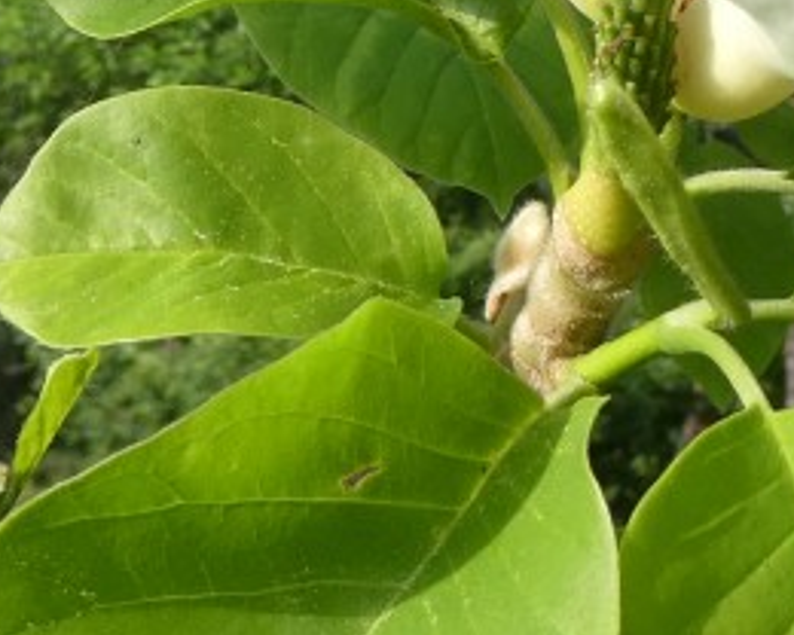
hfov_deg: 17.3
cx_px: 806
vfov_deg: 14.1
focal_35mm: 108
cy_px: 15
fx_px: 2538
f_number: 3.3
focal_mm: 4.3
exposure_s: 1/320
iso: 80
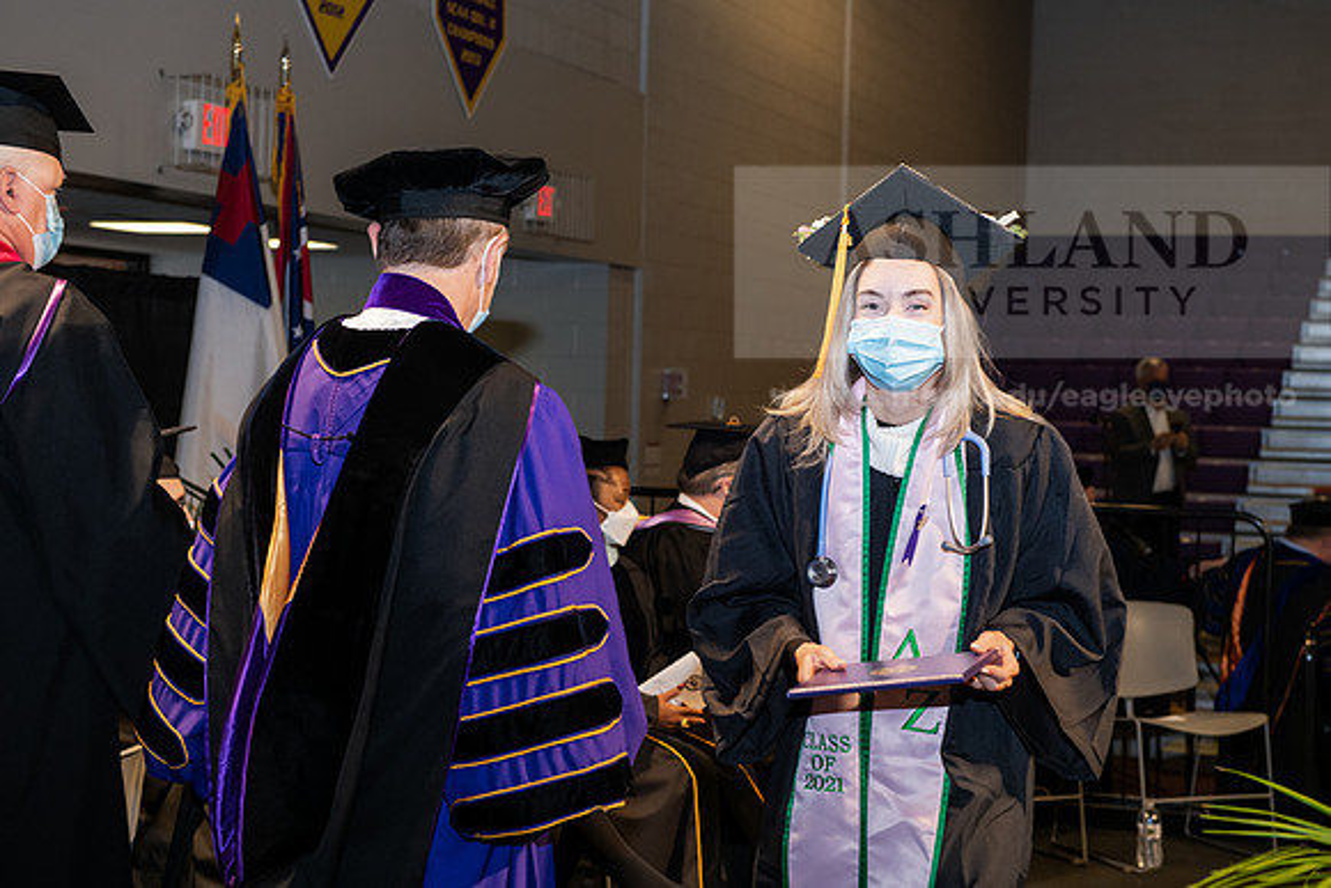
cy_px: 444
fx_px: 2441
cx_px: 666
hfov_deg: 30.5
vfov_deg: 20.6
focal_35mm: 66
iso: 1600
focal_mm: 66
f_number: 6.3
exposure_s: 1/200
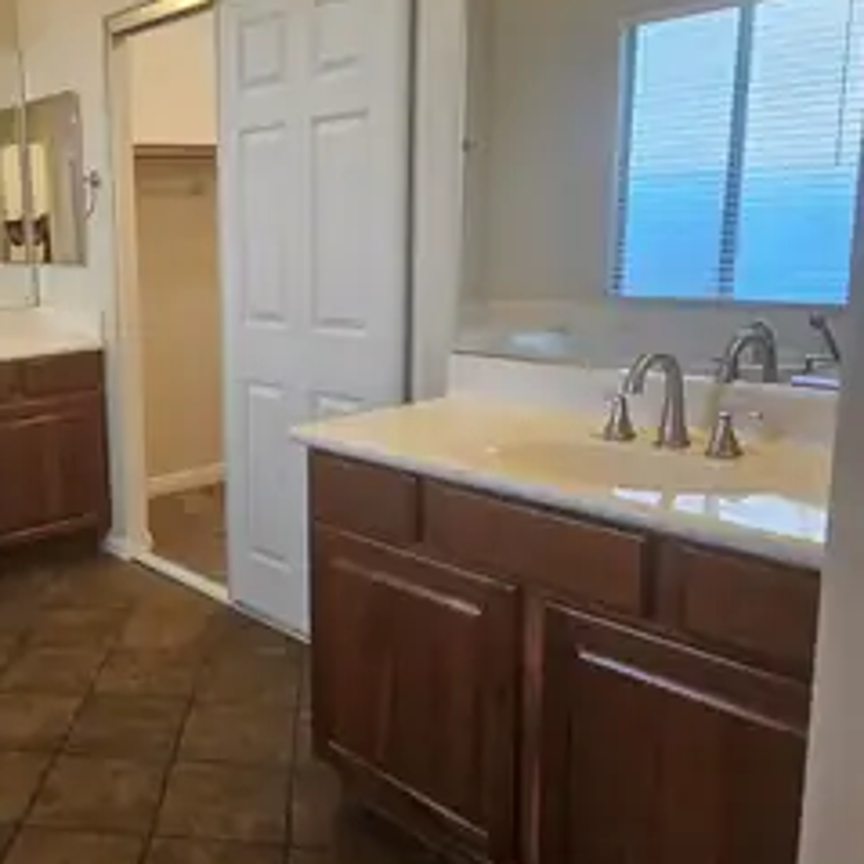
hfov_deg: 45.6
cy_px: 390
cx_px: 155
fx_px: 960
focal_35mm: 34
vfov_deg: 48.4
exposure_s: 1/120
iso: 250
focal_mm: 5.4
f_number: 1.8
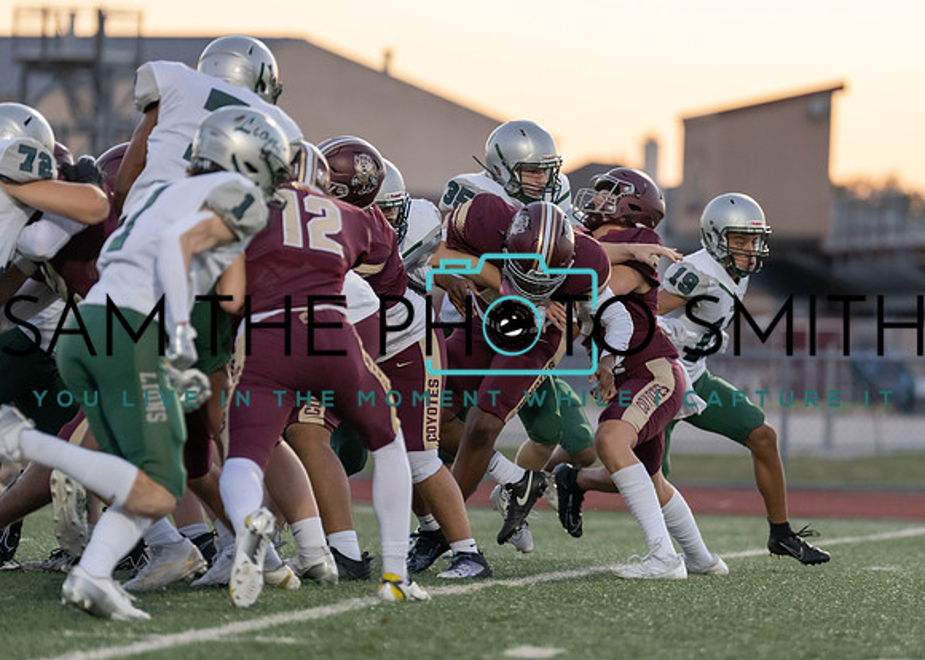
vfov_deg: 4.8
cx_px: 555
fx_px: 7949
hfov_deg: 6.7
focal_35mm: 303
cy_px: 287
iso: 1250
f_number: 2.8
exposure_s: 1/1000
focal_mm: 200
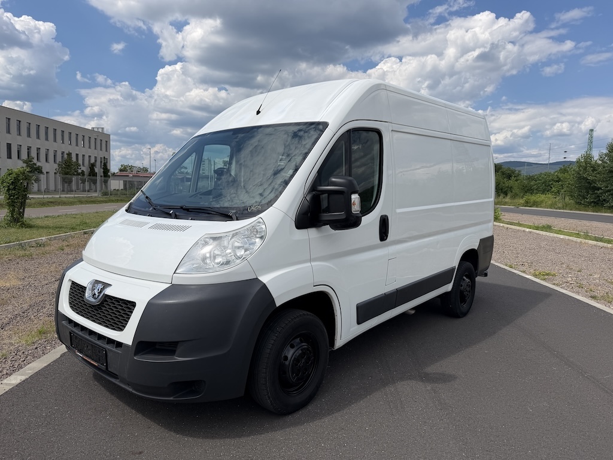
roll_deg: -0.8
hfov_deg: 71.6
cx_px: 306
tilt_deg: -5.2
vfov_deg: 56.8
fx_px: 425
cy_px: 230
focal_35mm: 24
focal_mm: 6.76
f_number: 1.78
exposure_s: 1/8130
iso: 80
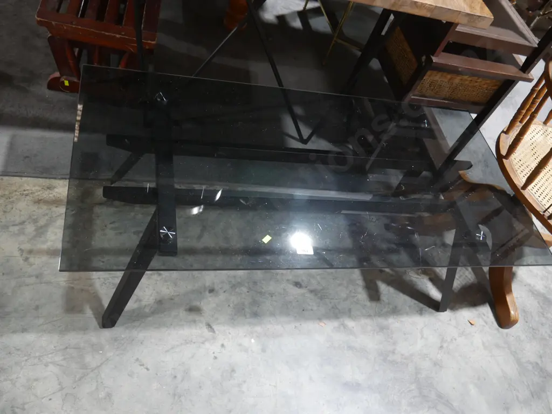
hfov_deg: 63.4
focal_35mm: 28
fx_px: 446
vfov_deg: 49.7
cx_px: 276
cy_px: 207
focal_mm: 14
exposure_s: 1/60
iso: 800
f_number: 3.5
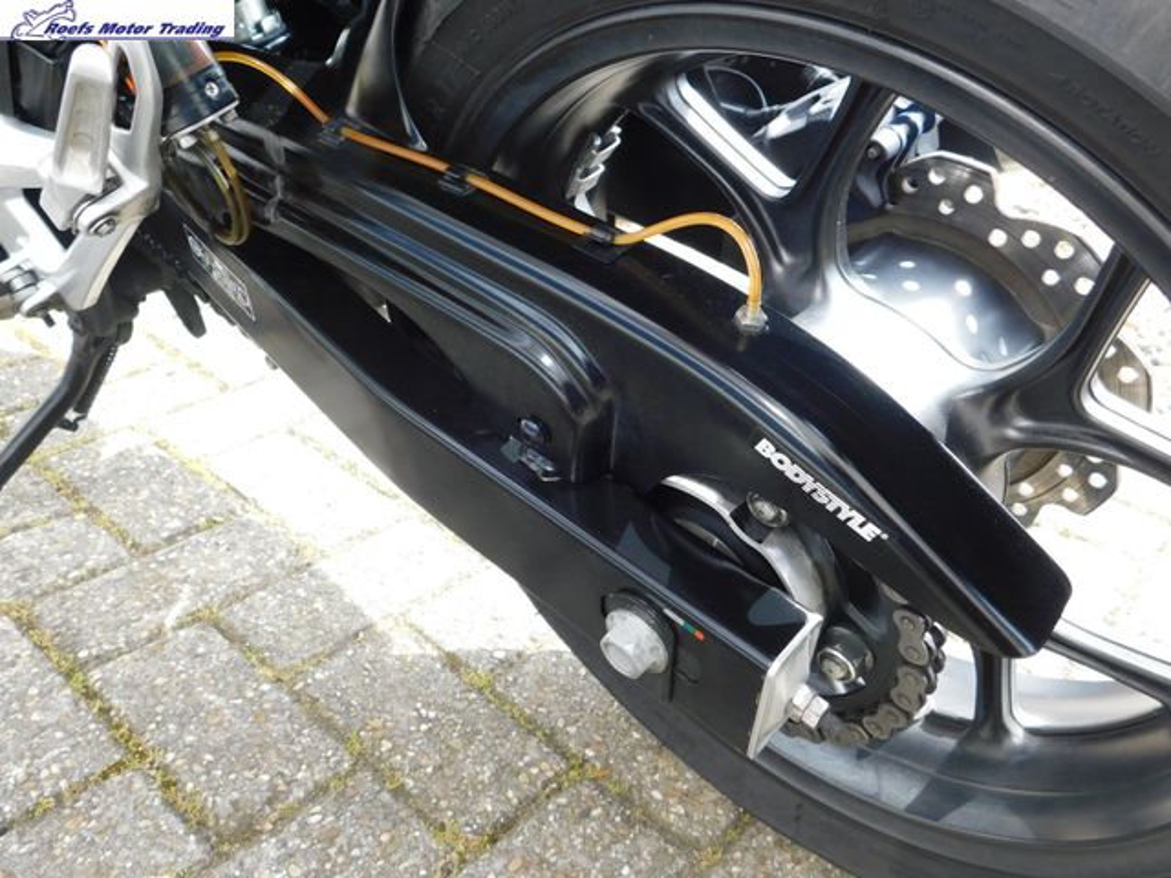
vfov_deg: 46.8
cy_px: 439
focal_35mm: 30
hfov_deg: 60.0
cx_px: 586
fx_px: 1015
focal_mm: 5.3
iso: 125
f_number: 3.2
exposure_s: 1/100
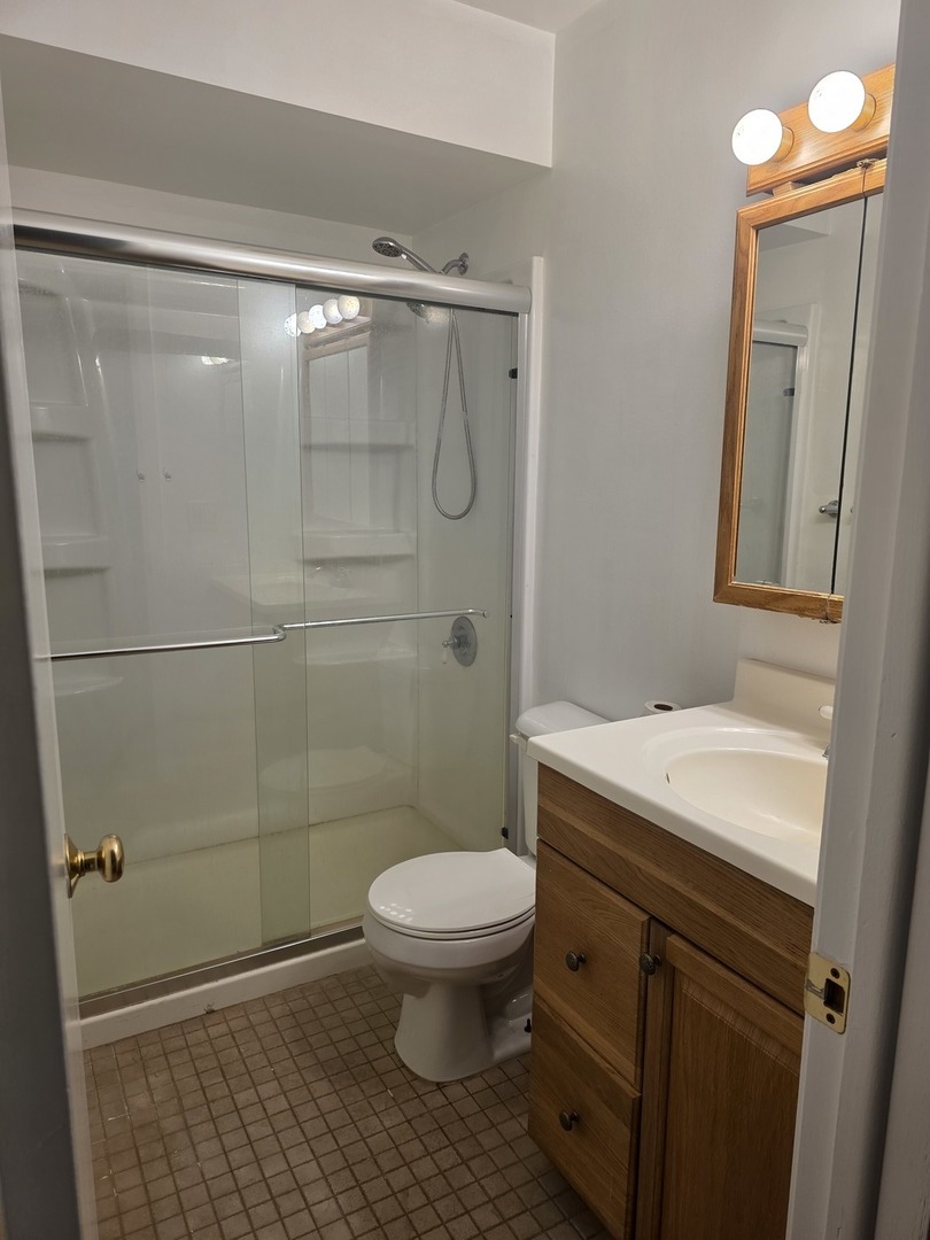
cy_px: 620
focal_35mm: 23
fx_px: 824
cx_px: 465
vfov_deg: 73.9
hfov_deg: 58.9
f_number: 1.7
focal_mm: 6.3
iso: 160
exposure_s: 1/120
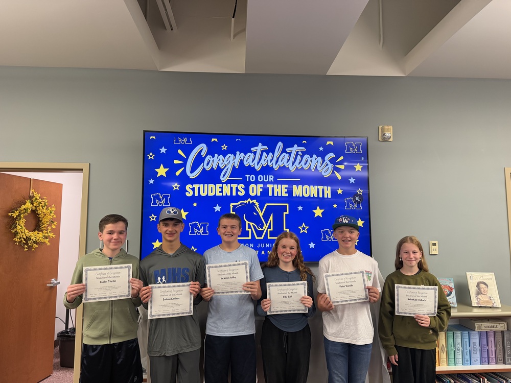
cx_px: 256
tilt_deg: +4.6
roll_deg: -0.3
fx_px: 354
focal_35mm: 24
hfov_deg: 71.6
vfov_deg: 56.8
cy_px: 192
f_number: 1.78
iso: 250
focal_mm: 6.76
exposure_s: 1/60
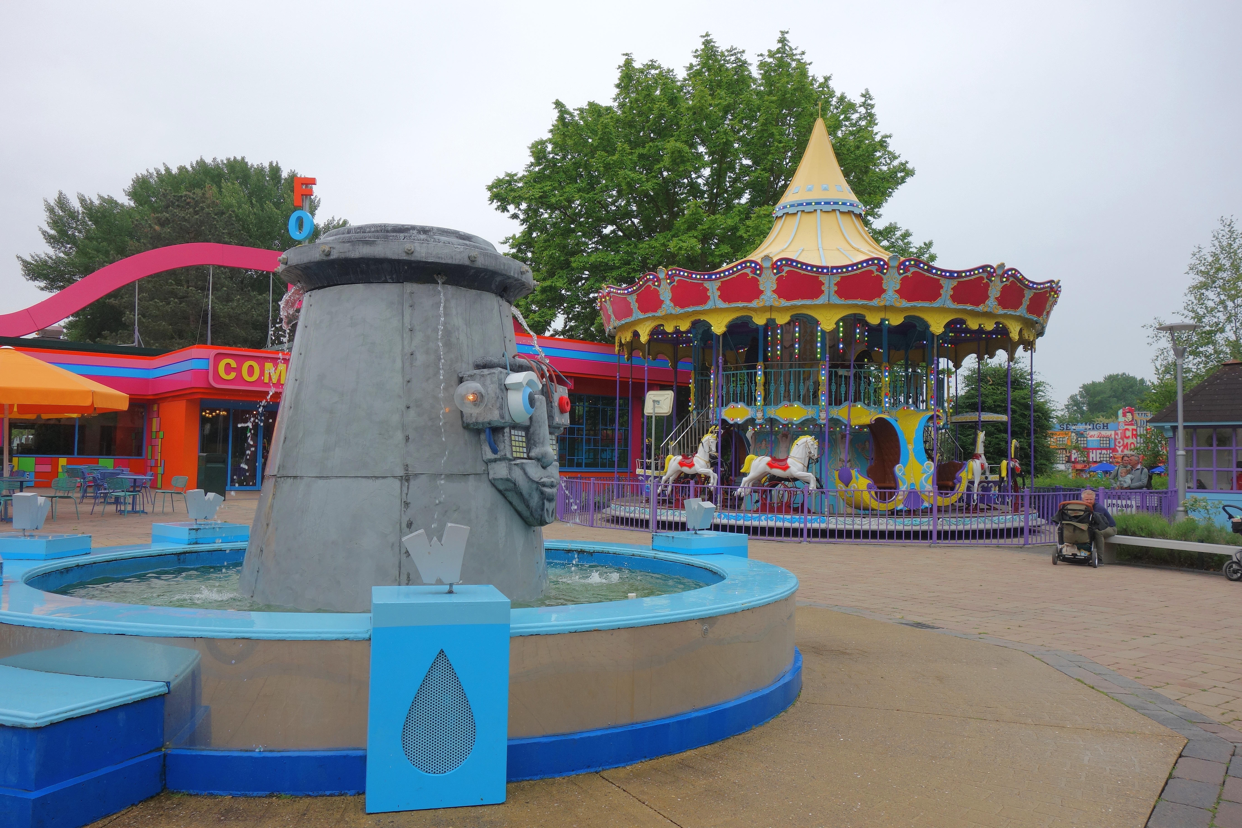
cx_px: 621
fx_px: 966
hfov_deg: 65.5
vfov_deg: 46.4
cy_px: 414
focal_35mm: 28
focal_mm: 10.4
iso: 125
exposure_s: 1/320
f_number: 5.6
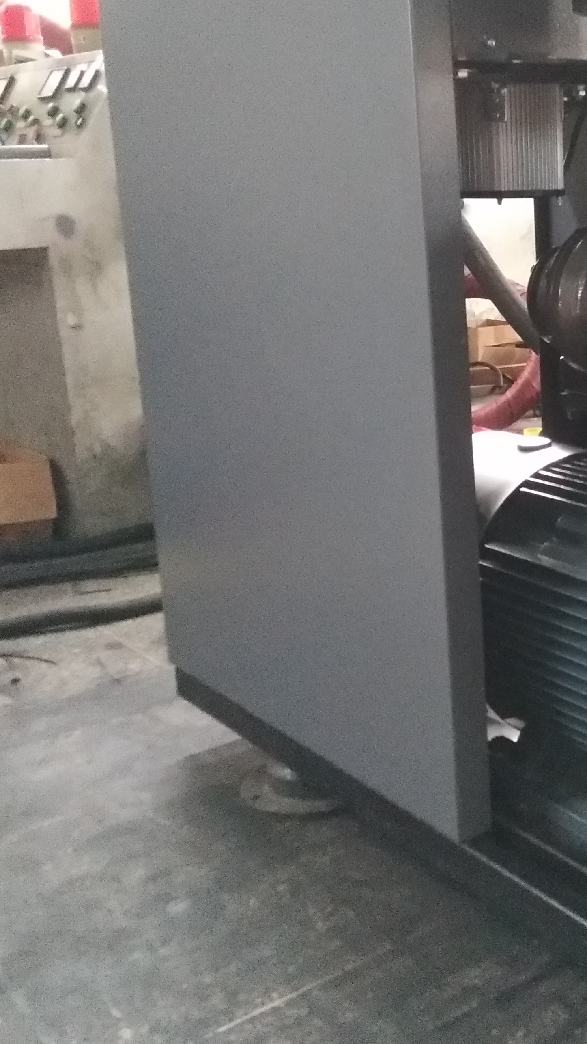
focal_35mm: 37
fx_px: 1024
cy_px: 475
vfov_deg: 53.9
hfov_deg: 29.5
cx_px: 610
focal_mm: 3.66
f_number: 2.2
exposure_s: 1/33.3
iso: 1009
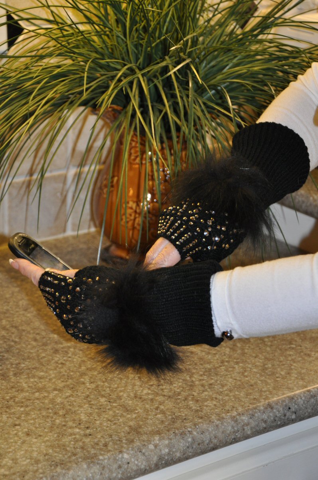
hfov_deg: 14.7
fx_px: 1235
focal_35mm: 93
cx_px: 159
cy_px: 240
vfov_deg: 21.9
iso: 800
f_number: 5.3
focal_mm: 62
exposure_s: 1/60
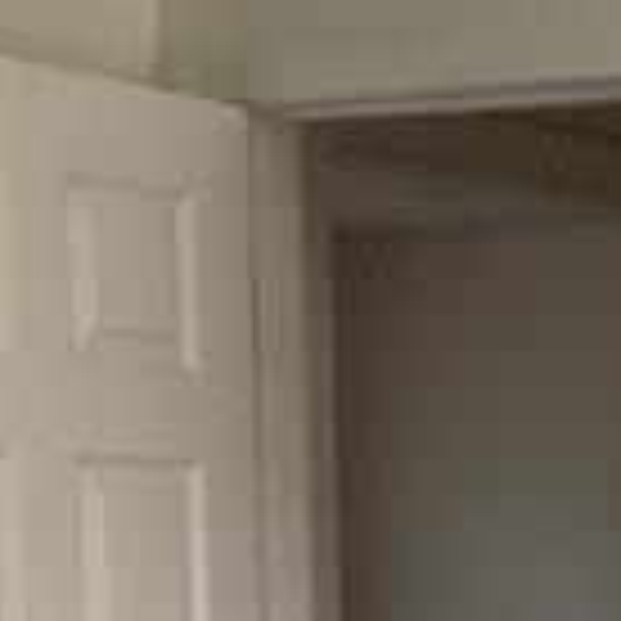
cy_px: 1251
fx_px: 3085
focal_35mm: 152
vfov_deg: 10.5
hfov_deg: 10.8
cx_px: 1112
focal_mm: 3.3
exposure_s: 1/120
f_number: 2.4
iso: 64
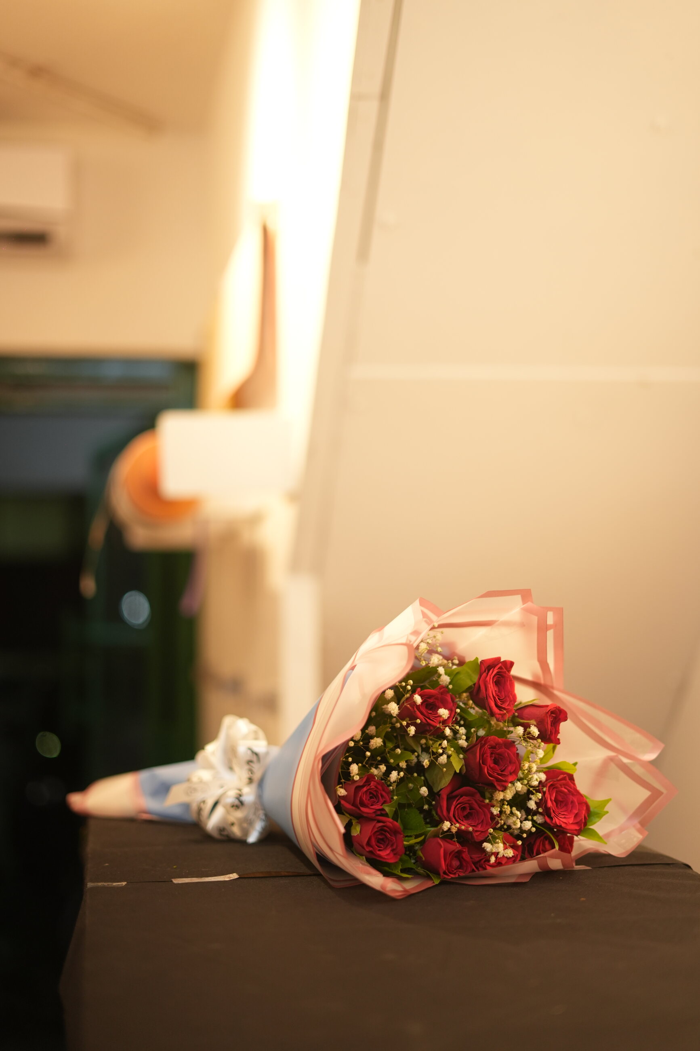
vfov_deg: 39.6
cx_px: 350
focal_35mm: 50
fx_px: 1458
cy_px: 526
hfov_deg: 27.0
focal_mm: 50
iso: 640
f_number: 1.8
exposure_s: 1/160
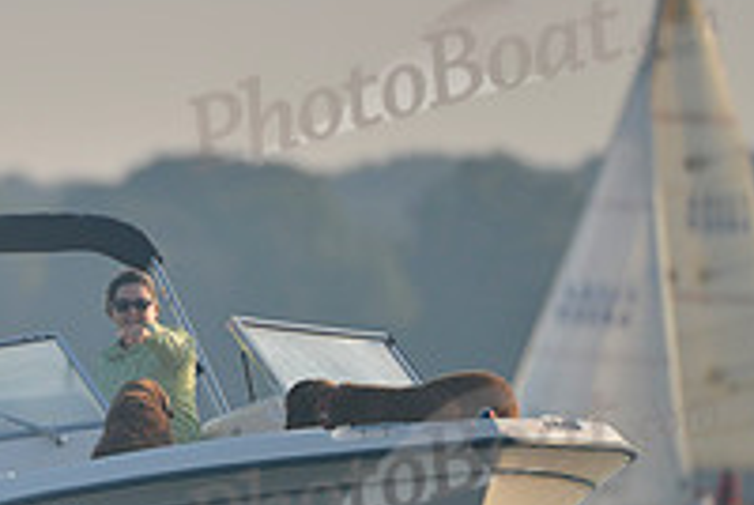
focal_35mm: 1158
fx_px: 24289
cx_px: -4
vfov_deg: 1.2
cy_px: 322
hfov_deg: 1.8
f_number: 4
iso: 280
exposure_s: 1/2000
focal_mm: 400
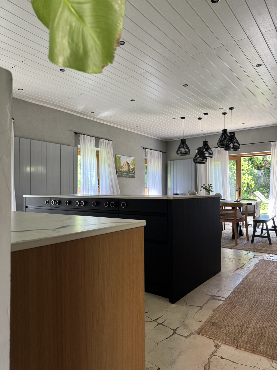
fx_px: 256
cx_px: 138
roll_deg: -0.5
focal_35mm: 24
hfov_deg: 56.8
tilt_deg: +1.1
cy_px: 185
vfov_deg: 71.6
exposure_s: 1/121
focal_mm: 6.76
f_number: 1.78
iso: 125
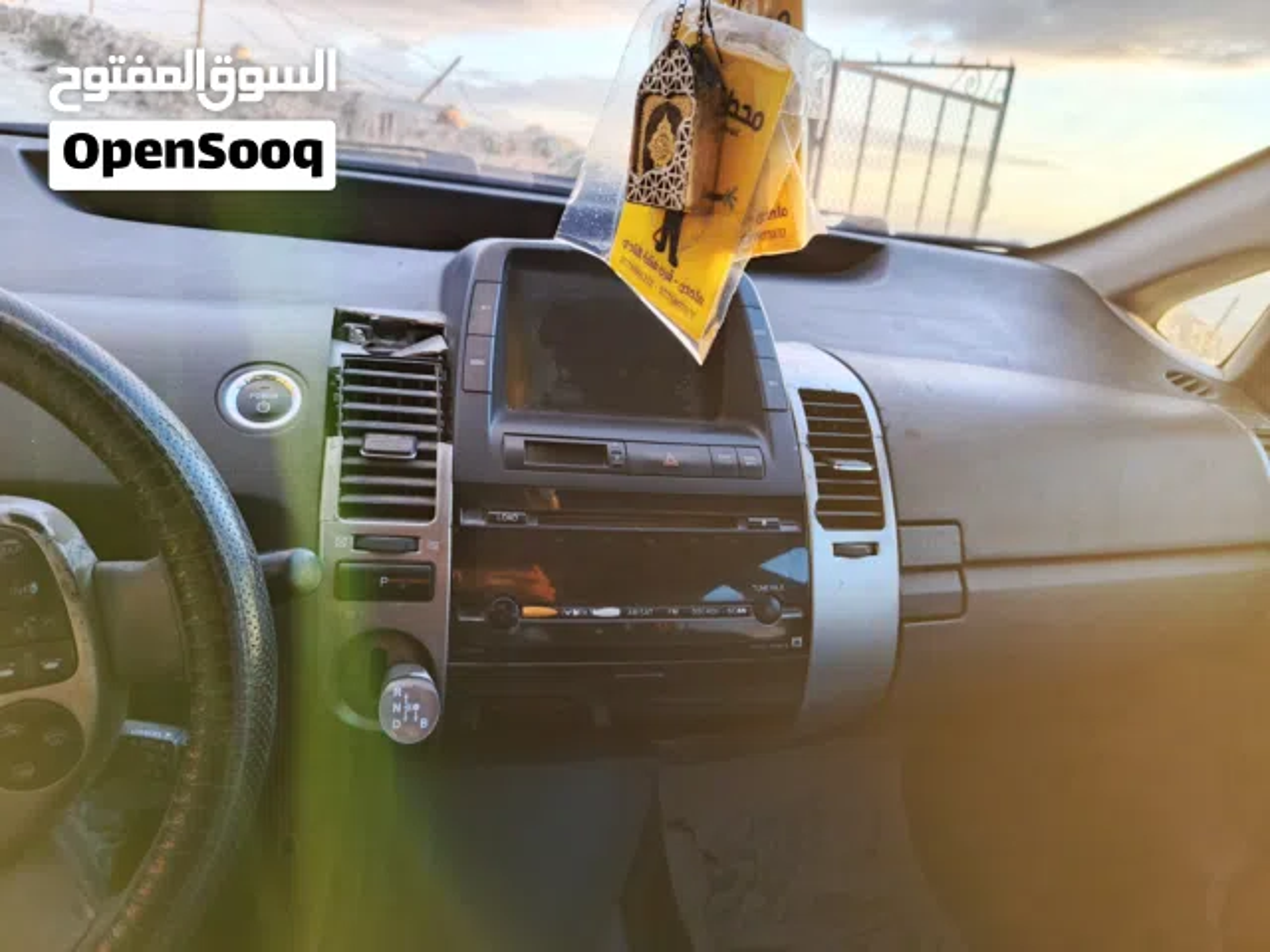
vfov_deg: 58.9
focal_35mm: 23
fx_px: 844
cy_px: 476
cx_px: 635
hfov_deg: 73.9
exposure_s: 1/60
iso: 511
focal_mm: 5.25
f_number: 1.7
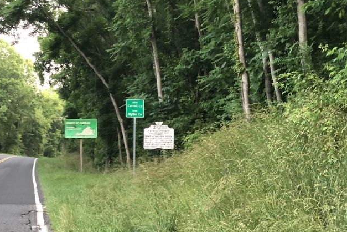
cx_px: 189
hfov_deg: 29.2
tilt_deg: +4.1
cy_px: 143
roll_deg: +1.1
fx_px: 665
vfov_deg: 19.7
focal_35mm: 69
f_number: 2.4
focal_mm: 6
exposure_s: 1/50
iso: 125
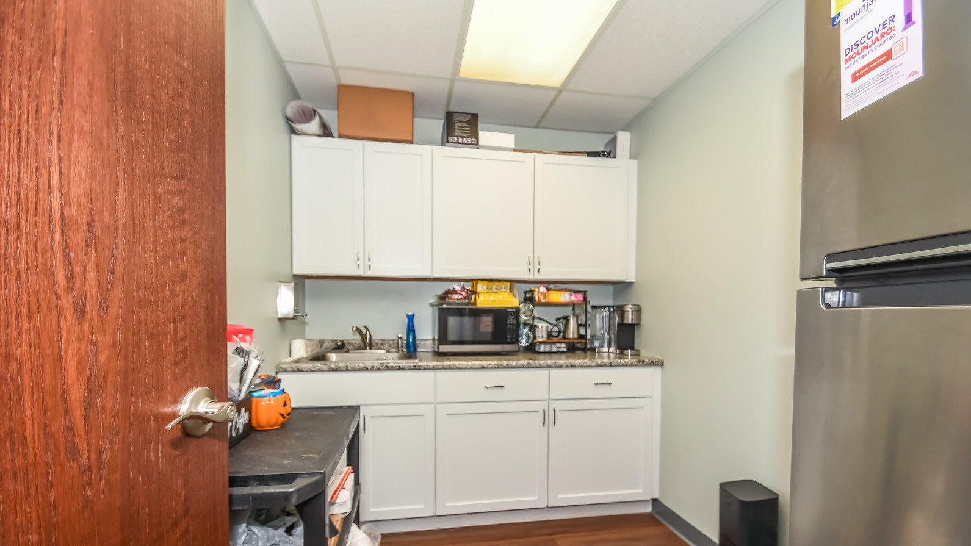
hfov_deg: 99.4
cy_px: 295
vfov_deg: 67.0
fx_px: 412
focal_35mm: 16
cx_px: 488
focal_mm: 10
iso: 400
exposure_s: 1/320
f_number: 8
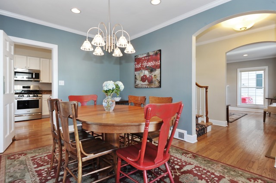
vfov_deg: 67.3
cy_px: 92
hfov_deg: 90.0
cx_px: 138
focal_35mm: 18
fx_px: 138
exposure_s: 1/6
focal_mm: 18
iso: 200
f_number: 8
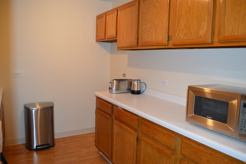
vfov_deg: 47.9
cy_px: 82
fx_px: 184
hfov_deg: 67.4
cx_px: 123
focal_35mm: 27
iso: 640
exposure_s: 1/60
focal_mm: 18
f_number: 3.5
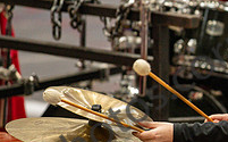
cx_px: 252
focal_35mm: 589
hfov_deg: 3.6
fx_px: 3655
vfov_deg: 2.2
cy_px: 48
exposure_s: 1/500
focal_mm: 200
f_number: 4
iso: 3600
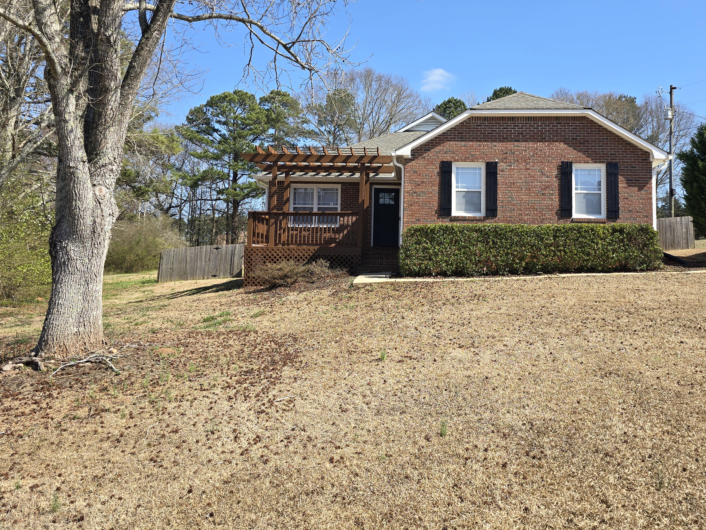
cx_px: 411
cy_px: 212
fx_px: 632
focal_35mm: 31
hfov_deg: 58.0
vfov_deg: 45.2
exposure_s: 1/612
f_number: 1.7
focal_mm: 6.3
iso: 12
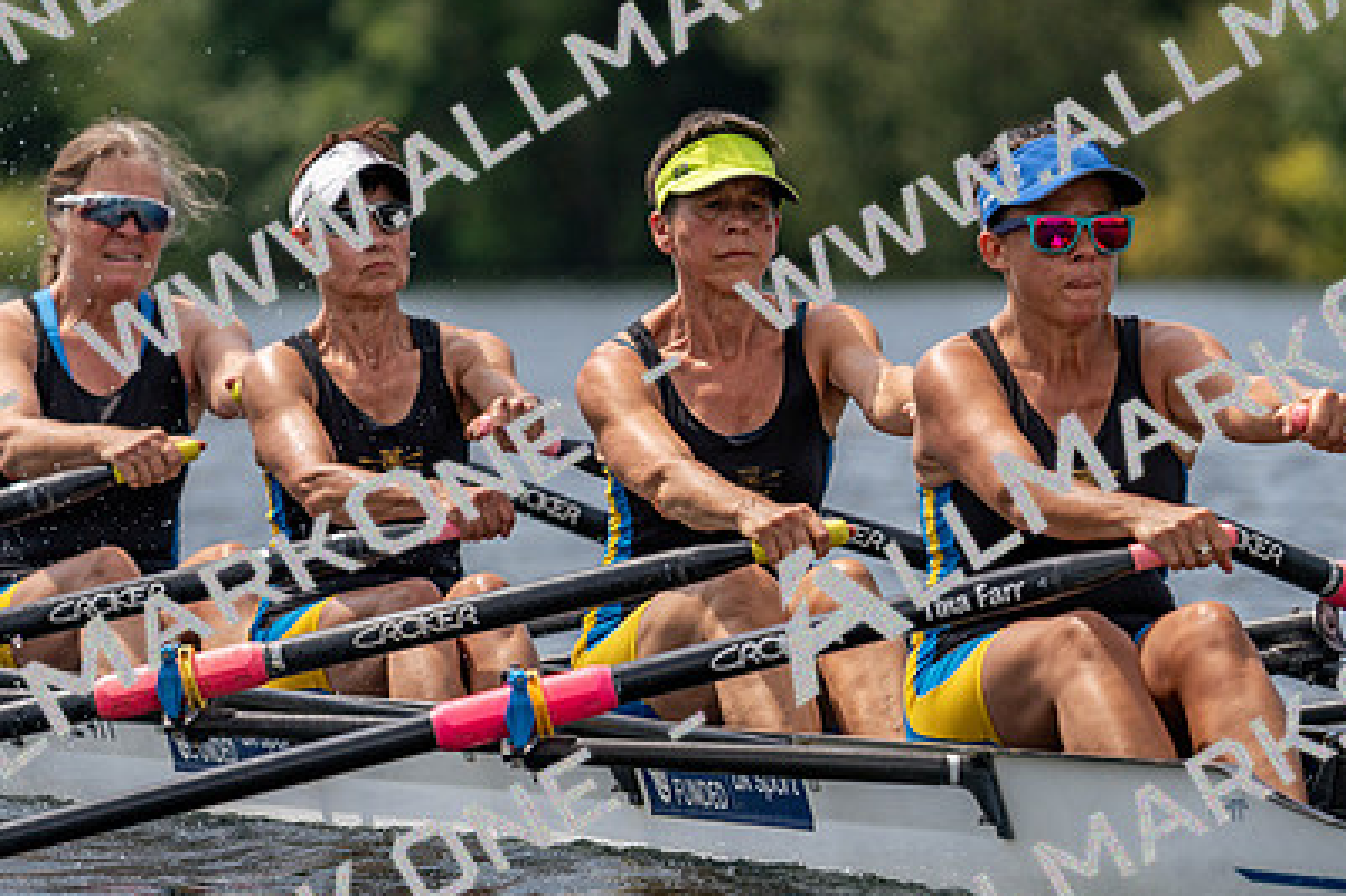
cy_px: 388
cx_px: 490
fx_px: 18275
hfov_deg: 4.2
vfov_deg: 2.8
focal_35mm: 489
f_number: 6.3
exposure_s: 1/1600
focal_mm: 338
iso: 250
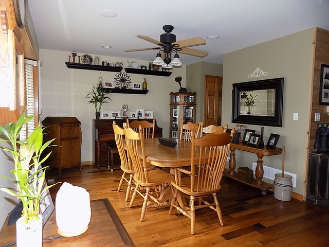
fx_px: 219
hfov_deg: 73.9
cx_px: 164
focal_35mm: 23
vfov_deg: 58.9
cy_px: 124
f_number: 3.1
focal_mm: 4
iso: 200
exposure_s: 1/30
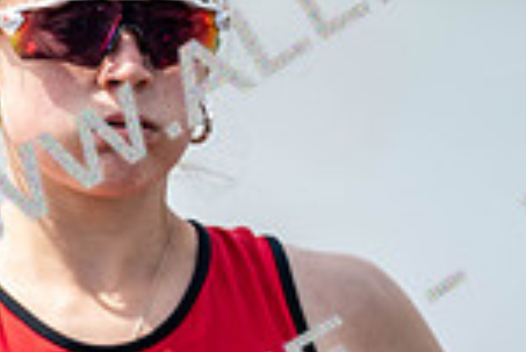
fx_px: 33681
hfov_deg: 0.9
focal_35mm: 2303
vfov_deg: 0.6
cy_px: 305
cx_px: 268
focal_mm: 600
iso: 320
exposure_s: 1/2500
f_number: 4
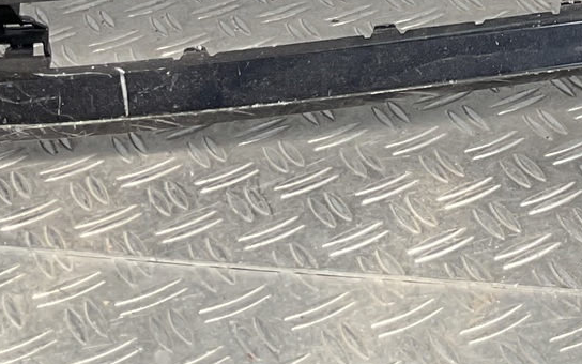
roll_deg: +2.3
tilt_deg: -21.5
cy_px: -310
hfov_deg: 17.2
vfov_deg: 10.7
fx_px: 1808
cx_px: 765
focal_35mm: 114
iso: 16
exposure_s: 1/284
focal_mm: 3
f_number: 1.8
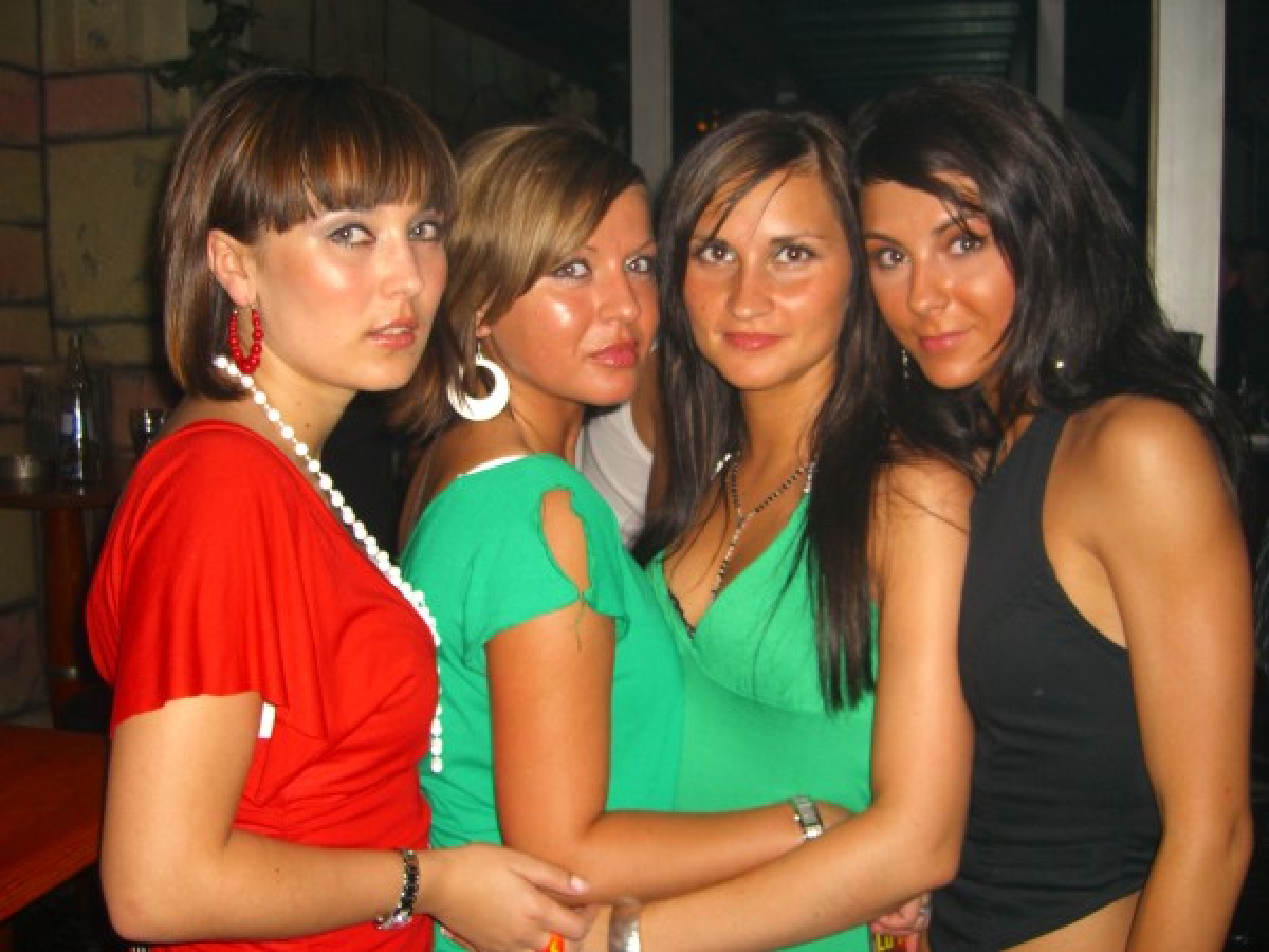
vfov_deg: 37.7
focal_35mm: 38
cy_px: 476
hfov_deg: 49.0
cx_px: 634
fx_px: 1393
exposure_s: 1/60
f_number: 2.8
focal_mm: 7.9
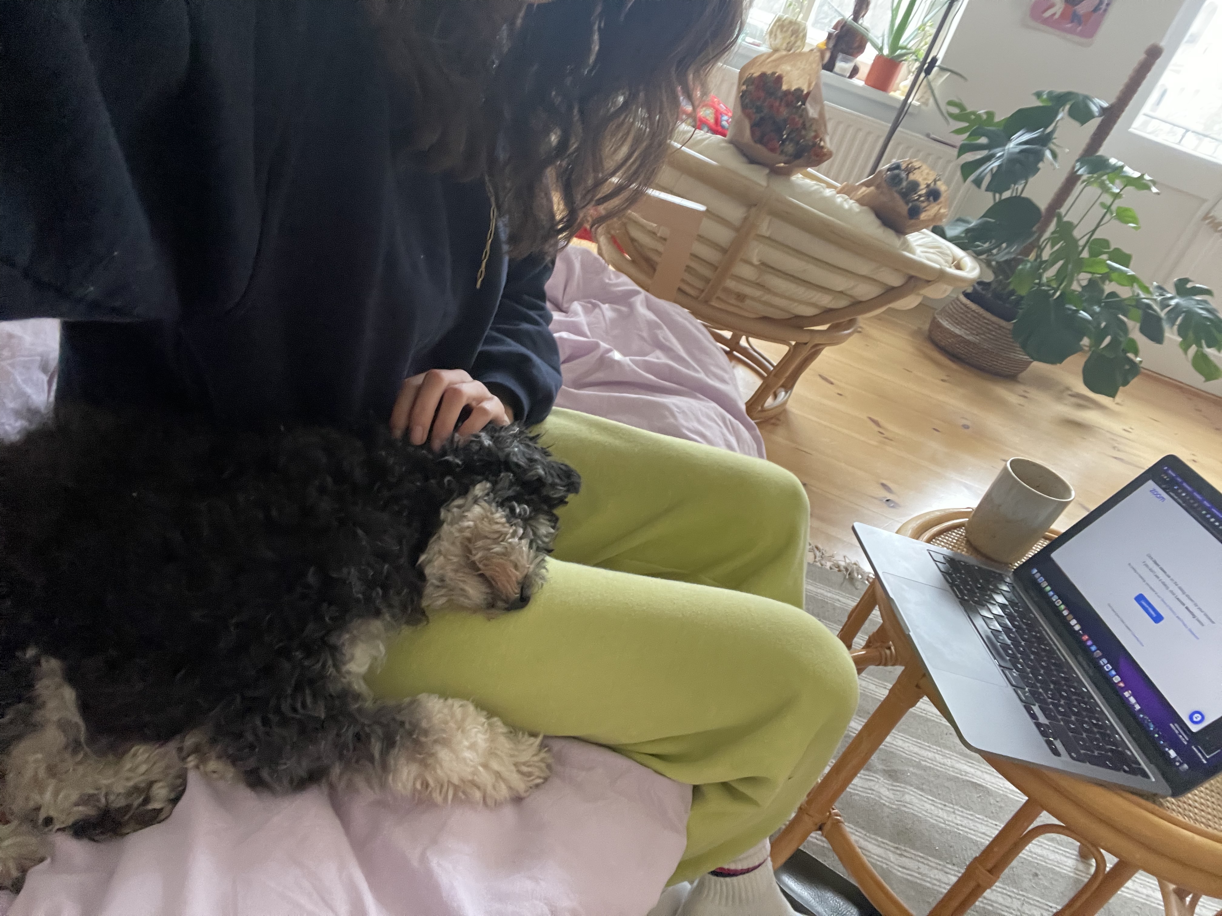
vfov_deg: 58.9
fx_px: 812
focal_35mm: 23
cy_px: 458
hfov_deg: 73.9
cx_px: 611
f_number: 2.2
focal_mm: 2.71
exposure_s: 1/34
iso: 400
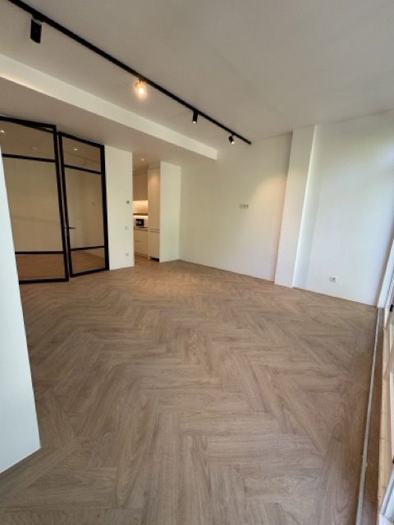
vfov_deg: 102.1
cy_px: 262
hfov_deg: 85.7
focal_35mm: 14
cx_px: 197
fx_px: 212
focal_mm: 2.22
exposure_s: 1/99
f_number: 2.2
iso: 80
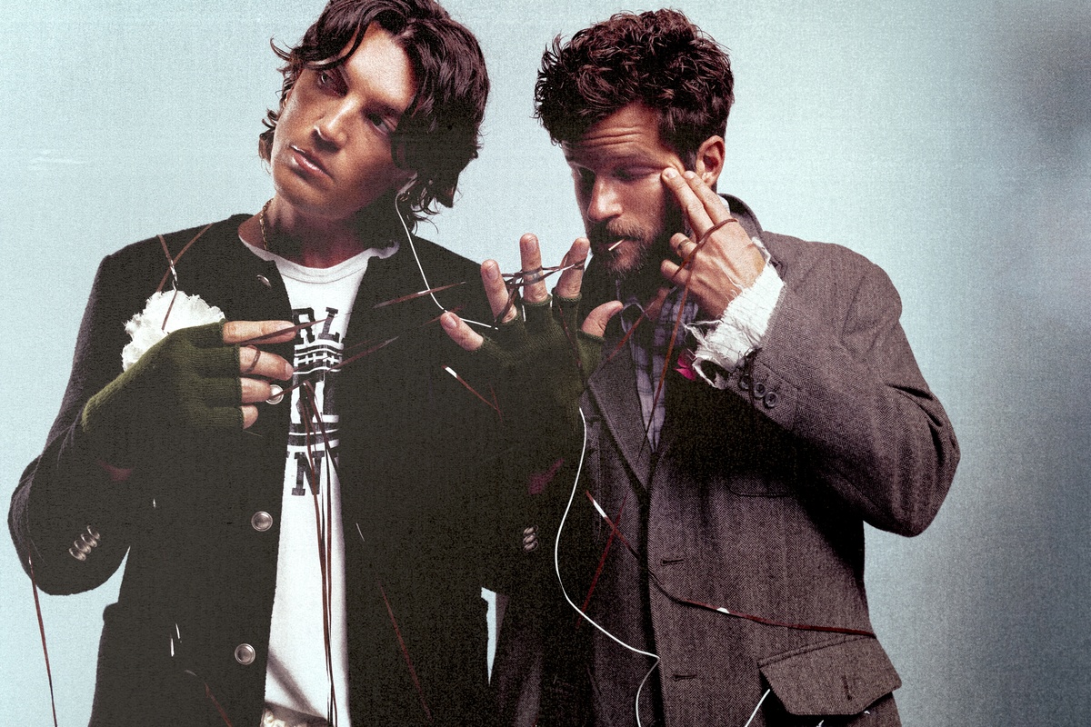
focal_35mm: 35
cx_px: 546
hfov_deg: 54.4
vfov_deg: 37.9
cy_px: 364
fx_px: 1061
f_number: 5.6
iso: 250
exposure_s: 1/250
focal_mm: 23
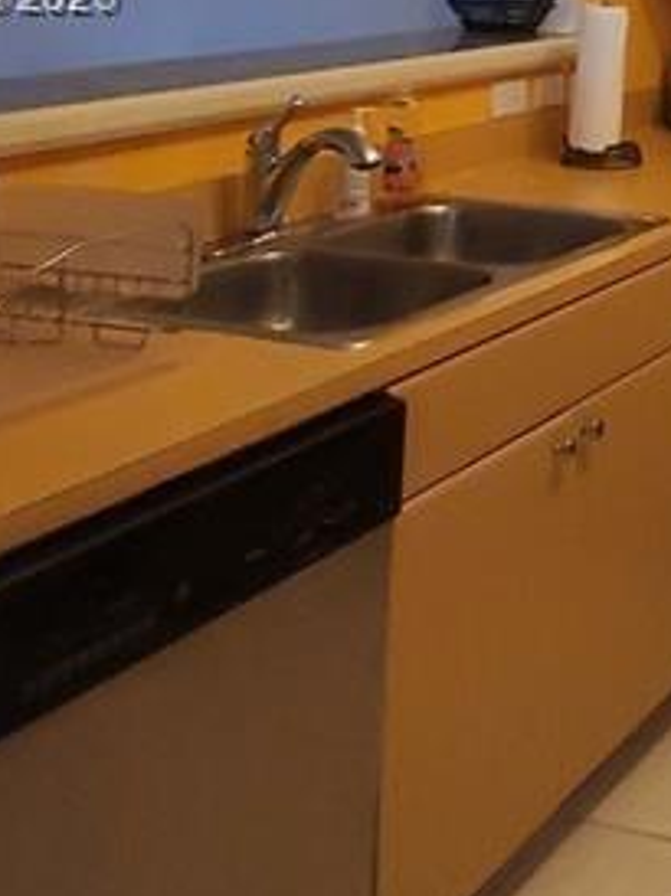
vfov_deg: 31.3
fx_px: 1475
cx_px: 985
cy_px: 0
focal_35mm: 57
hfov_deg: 21.7
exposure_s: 1/59
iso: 250
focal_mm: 1.8
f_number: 2.2
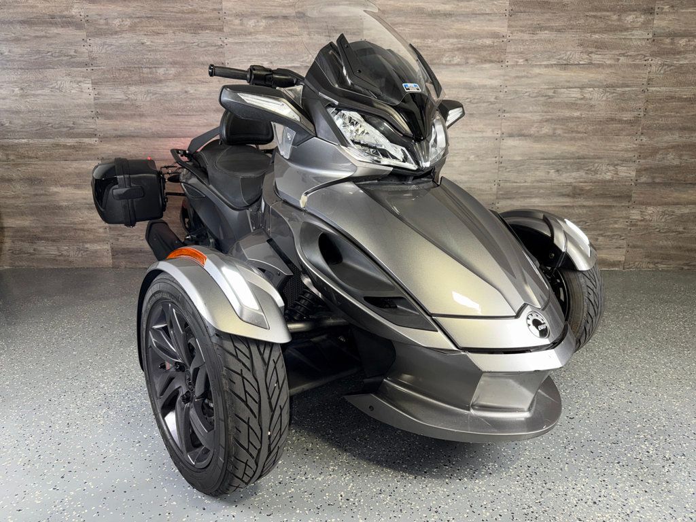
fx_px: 483
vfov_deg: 56.8
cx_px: 348
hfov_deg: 71.6
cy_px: 261
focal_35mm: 24
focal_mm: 6.76
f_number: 1.78
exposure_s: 1/18
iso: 64
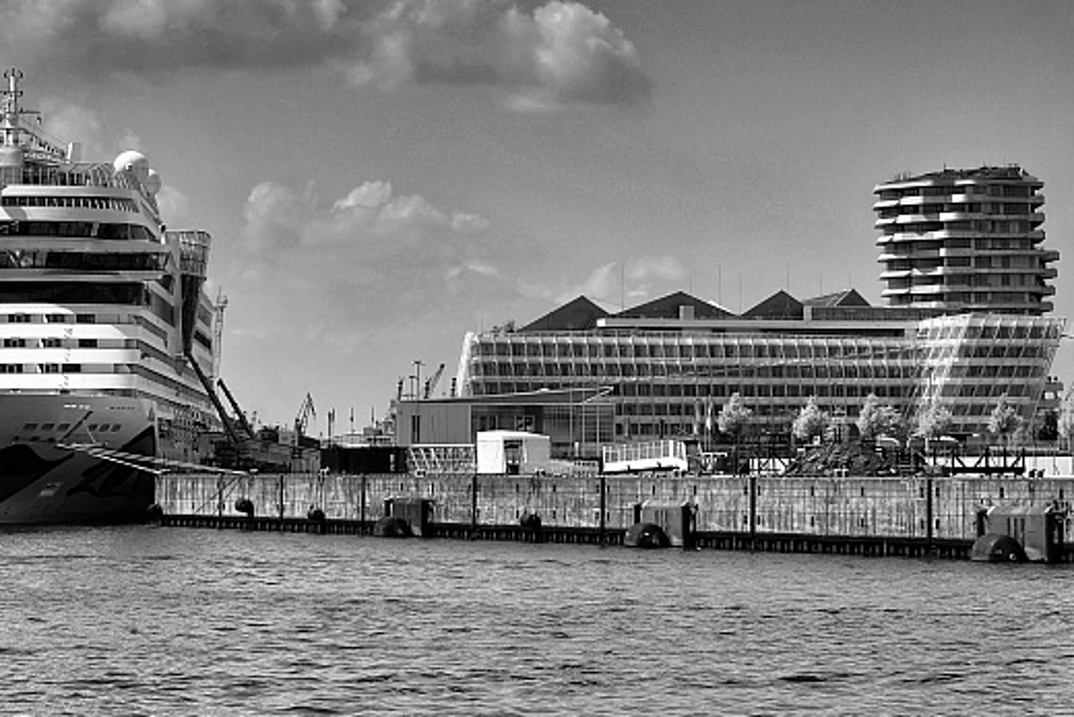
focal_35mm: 128
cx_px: 704
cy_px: 178
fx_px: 3819
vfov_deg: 10.7
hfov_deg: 16.0
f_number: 8
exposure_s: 1/640
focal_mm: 65
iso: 100
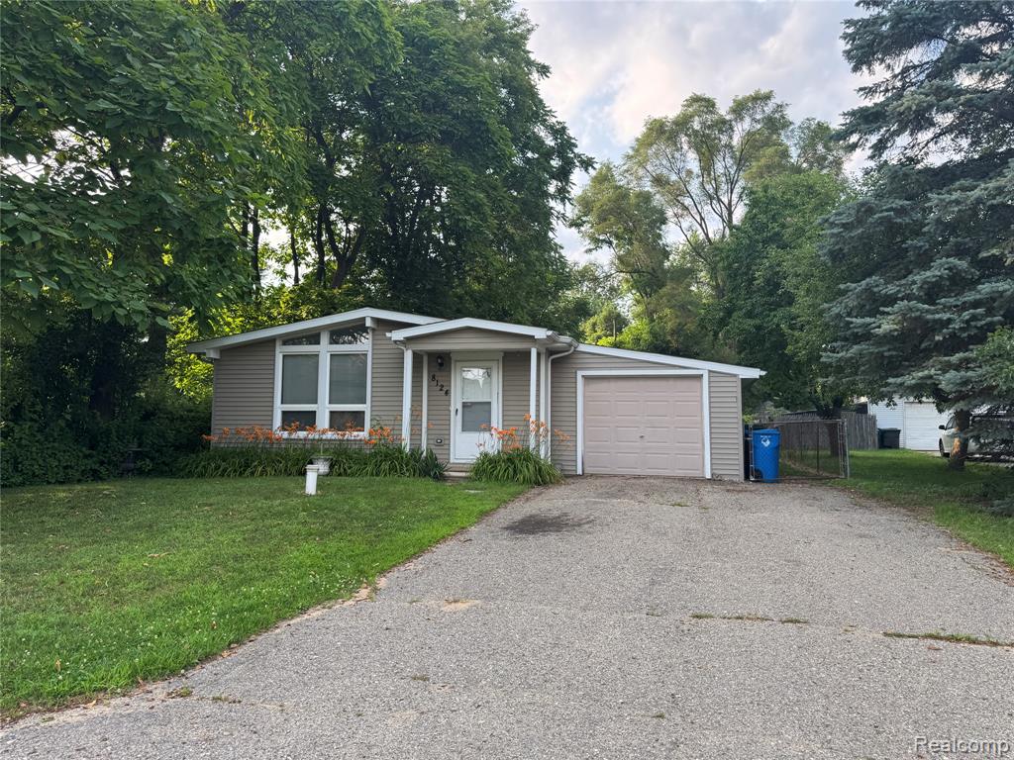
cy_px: 380
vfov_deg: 56.8
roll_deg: +0.2
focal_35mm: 24
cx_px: 507
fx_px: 703
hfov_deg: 71.6
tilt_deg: +1.9
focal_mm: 6.76
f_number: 1.78
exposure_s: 1/664
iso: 80
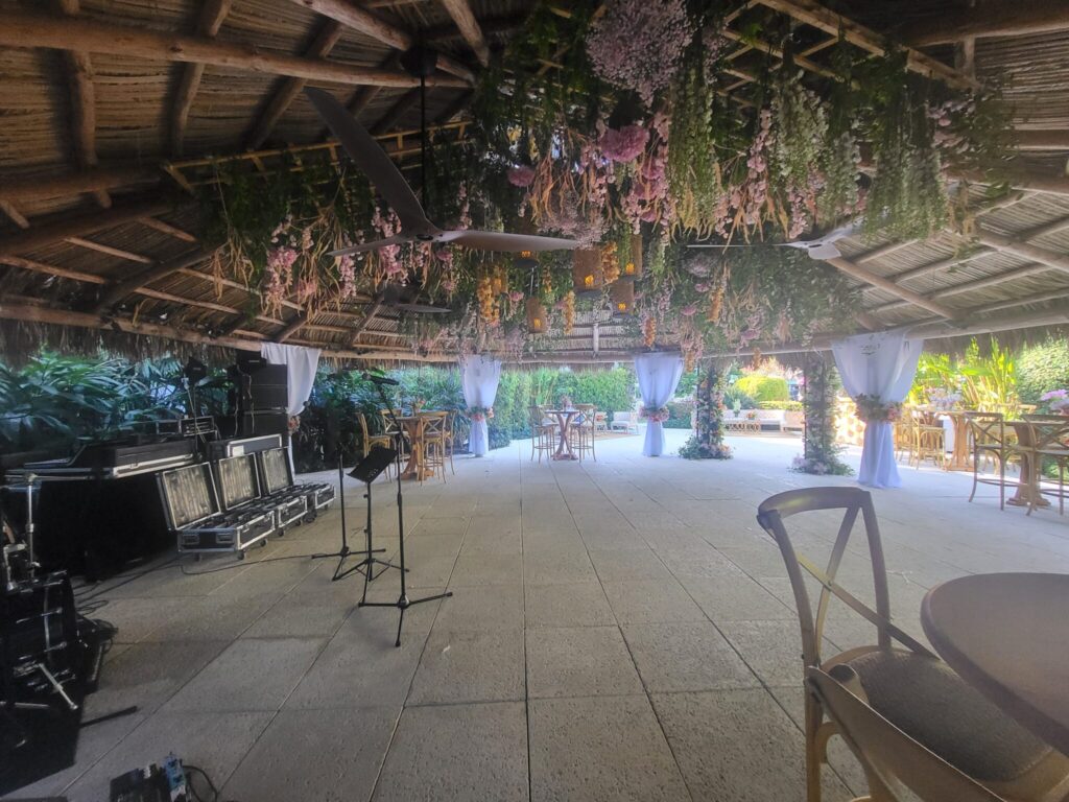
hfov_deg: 106.2
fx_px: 401
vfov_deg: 89.9
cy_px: 401
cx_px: 534
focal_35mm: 13
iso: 250
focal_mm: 1.74
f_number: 2.2
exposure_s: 1/60
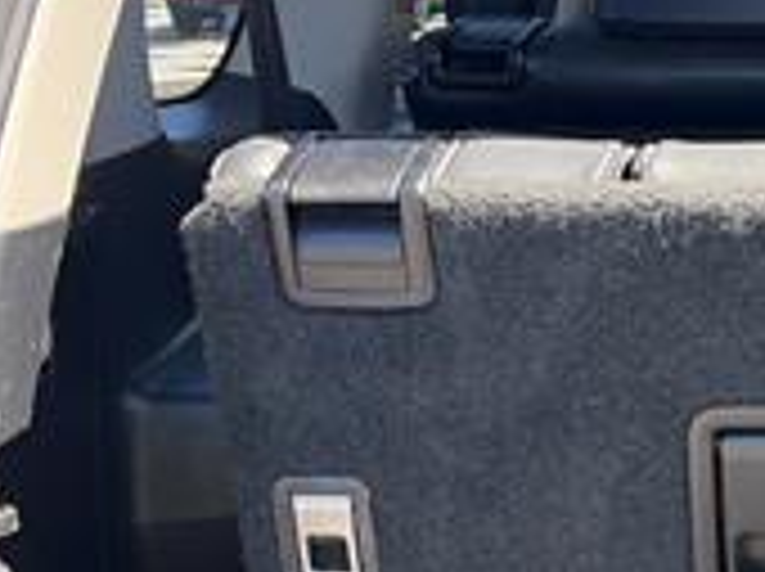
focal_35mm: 98
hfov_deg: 17.8
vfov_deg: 15.1
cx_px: 1174
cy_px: 302
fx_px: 2163
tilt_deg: -13.1
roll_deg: +0.8
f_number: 1.6
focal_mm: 5.96
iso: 50
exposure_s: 1/193
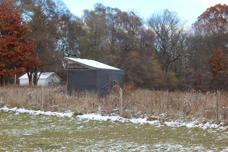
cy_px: 77
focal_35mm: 64
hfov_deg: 31.4
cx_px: 113
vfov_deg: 21.2
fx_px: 405
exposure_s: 1/320
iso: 125
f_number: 4
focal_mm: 10.9
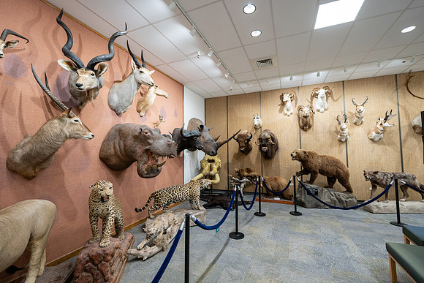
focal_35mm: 16
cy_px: 142
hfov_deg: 96.7
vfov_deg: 73.8
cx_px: 212
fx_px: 188
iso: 640
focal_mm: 16
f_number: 4
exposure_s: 1/125
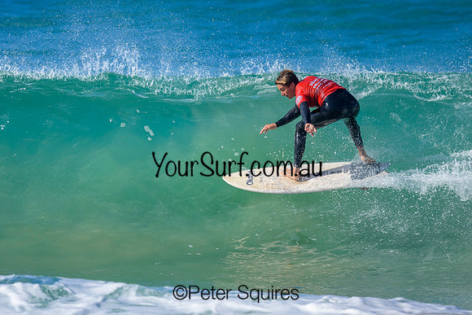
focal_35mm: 1098
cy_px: 122
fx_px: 14404
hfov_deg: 1.9
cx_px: 244
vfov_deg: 1.3
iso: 400
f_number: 6.3
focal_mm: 800
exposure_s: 1/2000
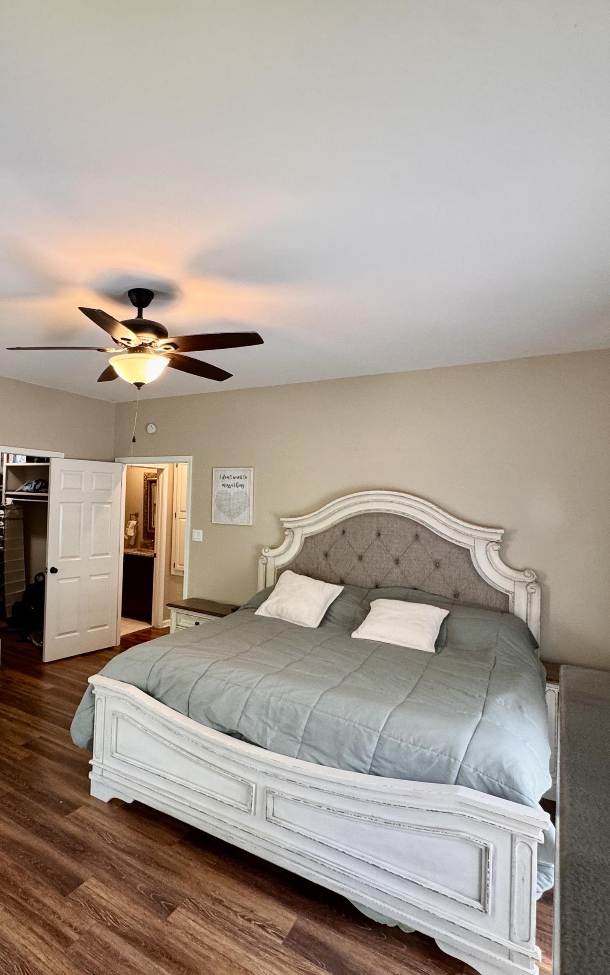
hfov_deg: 57.2
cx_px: 167
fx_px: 532
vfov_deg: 85.1
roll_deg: -1.7
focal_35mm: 20
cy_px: 486
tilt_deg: +0.2
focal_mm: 2.22
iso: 160
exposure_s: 1/60
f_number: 2.2
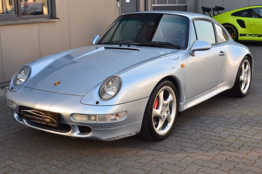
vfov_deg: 25.6
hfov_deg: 37.9
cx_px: 131
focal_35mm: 52
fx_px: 381
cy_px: 87
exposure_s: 1/60
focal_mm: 35
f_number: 10
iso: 400
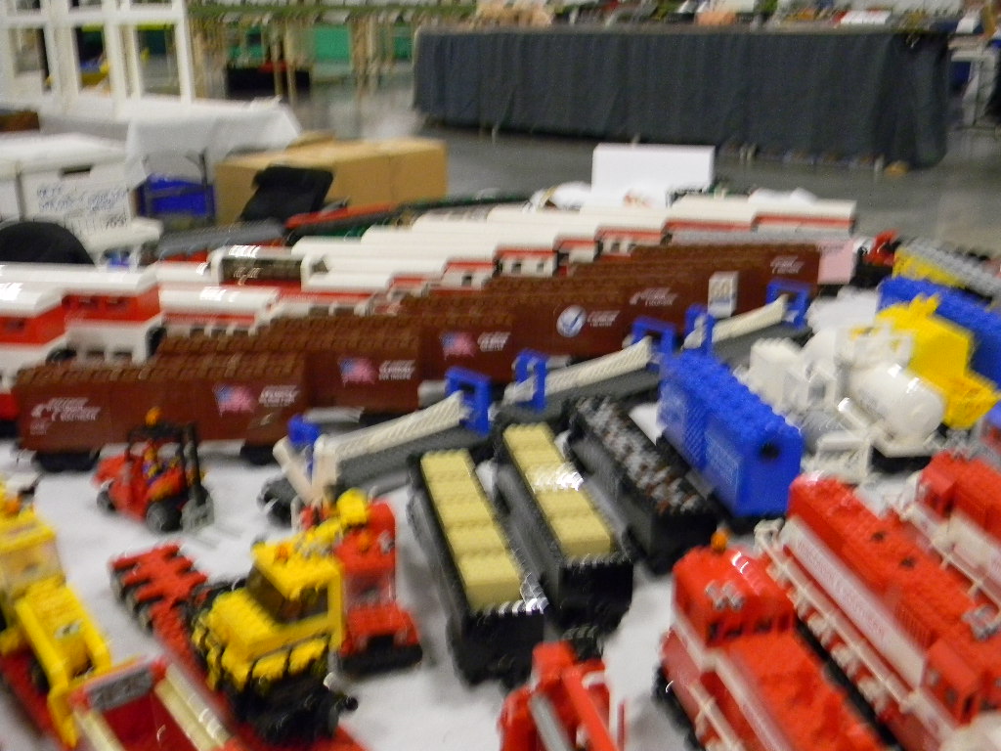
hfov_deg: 51.4
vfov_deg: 39.7
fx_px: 1041
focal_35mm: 36
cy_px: 376
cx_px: 500
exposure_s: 1/7.3
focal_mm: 6.4
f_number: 3.7
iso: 400
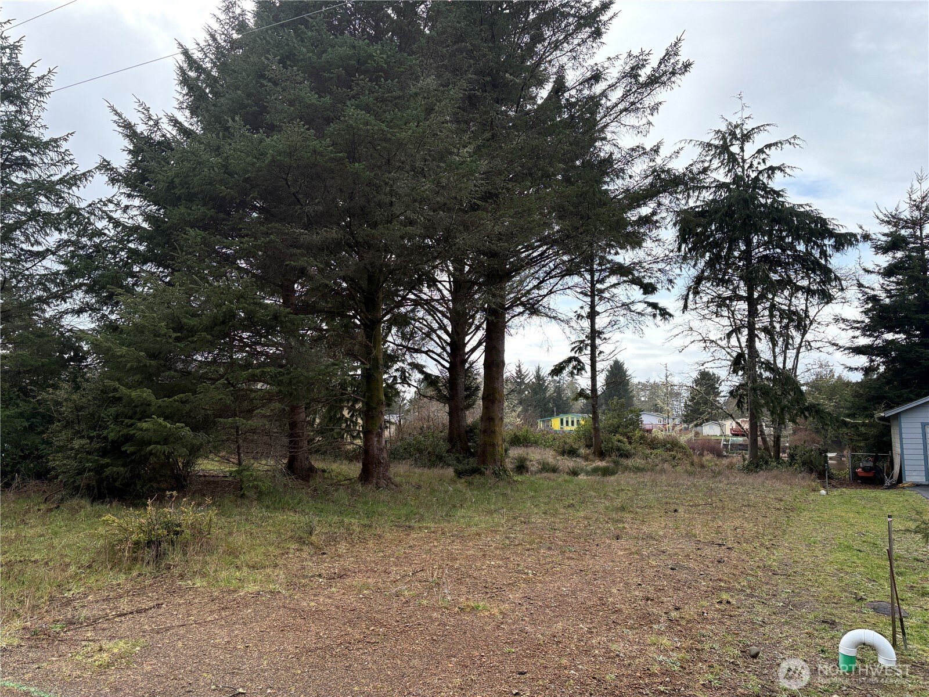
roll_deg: -1.3
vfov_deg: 53.1
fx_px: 698
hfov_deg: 67.3
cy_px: 348
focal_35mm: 26
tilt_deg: +4.8
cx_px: 464
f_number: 1.6
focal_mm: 5.96
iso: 64
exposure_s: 1/1799
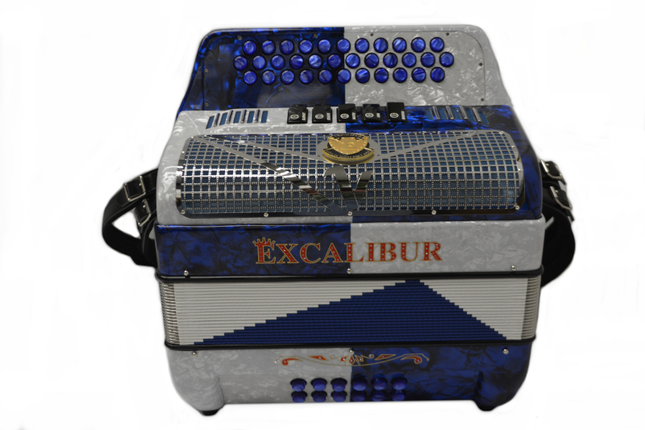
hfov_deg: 49.6
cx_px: 322
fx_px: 699
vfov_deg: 34.2
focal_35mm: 39
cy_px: 215
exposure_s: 1/50
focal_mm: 26
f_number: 4.2
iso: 800
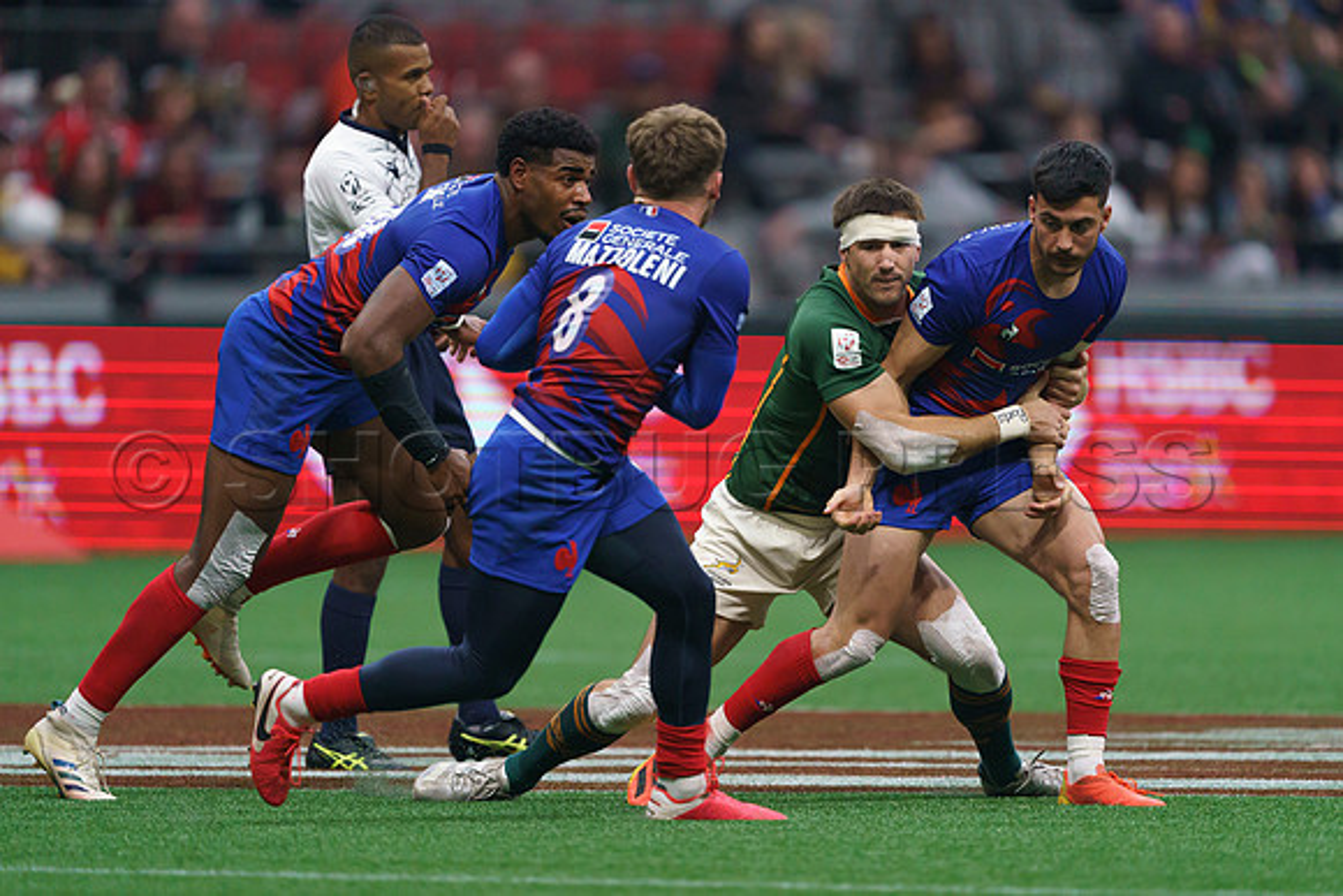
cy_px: 460
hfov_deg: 3.2
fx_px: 24060
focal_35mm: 645
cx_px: 715
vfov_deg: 2.1
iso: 4000
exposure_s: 1/3200
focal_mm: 600
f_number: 4
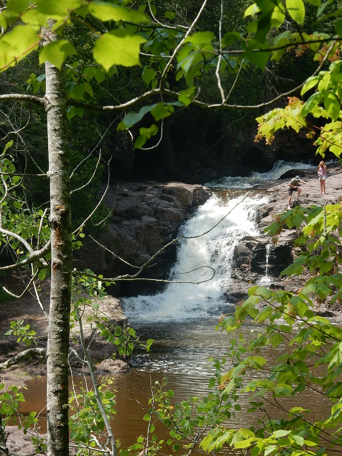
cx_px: 171
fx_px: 2542
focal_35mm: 193
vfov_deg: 10.2
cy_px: 228
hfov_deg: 7.7
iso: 125
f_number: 6.3
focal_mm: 34.5
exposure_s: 1/250
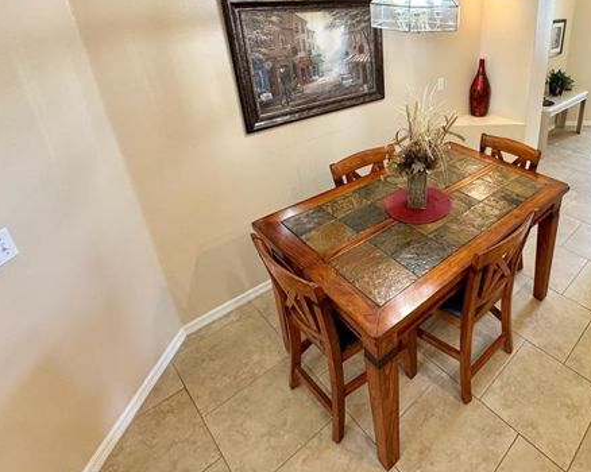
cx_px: 449
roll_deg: -1.1
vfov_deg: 61.2
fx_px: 385
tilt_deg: -23.6
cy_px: 148
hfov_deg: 69.7
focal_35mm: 22
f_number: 2.2
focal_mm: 2.22
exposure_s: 1/60
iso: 250
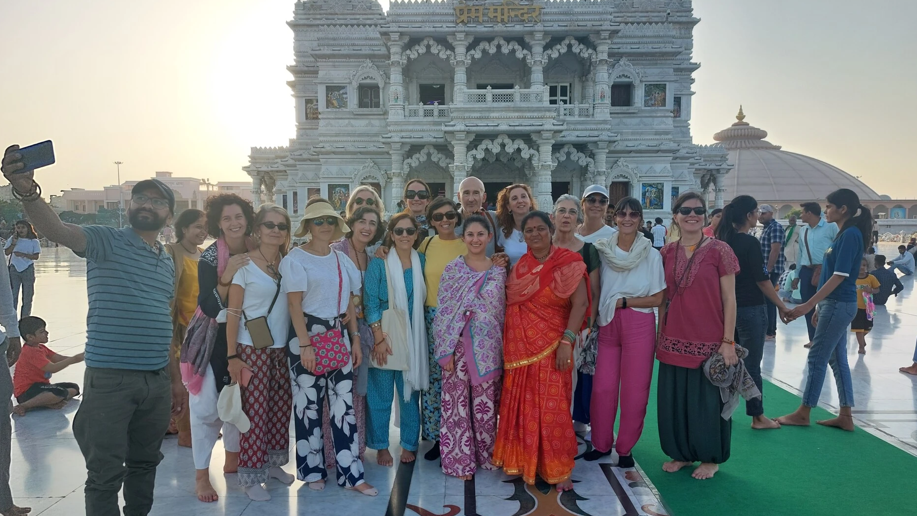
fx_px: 681
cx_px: 460
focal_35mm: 28
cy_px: 285
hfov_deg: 67.9
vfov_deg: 41.4
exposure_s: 1/387
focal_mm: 5.23
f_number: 1.8
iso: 25
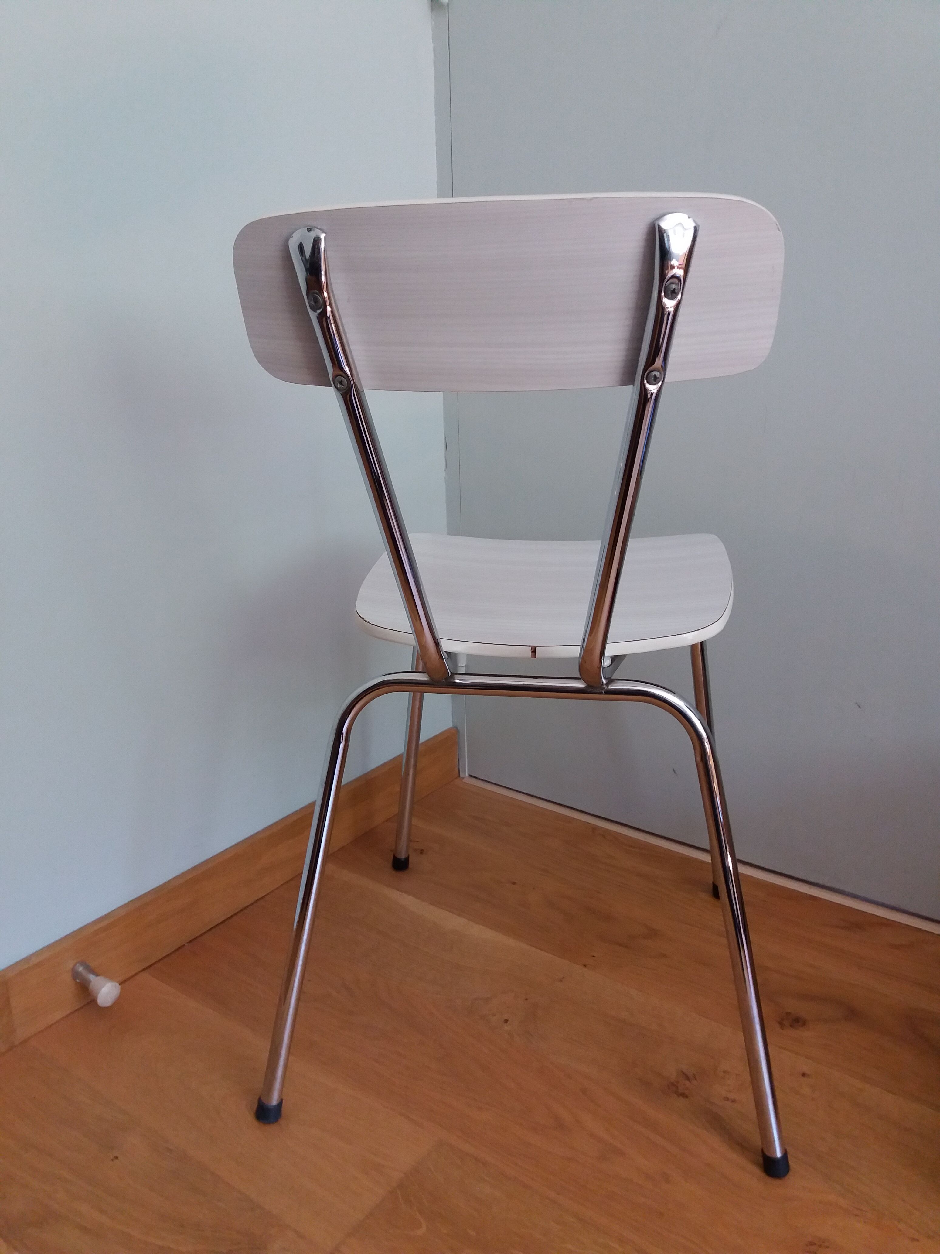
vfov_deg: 63.4
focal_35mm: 28
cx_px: 470
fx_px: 1014
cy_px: 627
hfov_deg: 49.7
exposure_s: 1/33
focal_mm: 3.7
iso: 160
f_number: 1.9
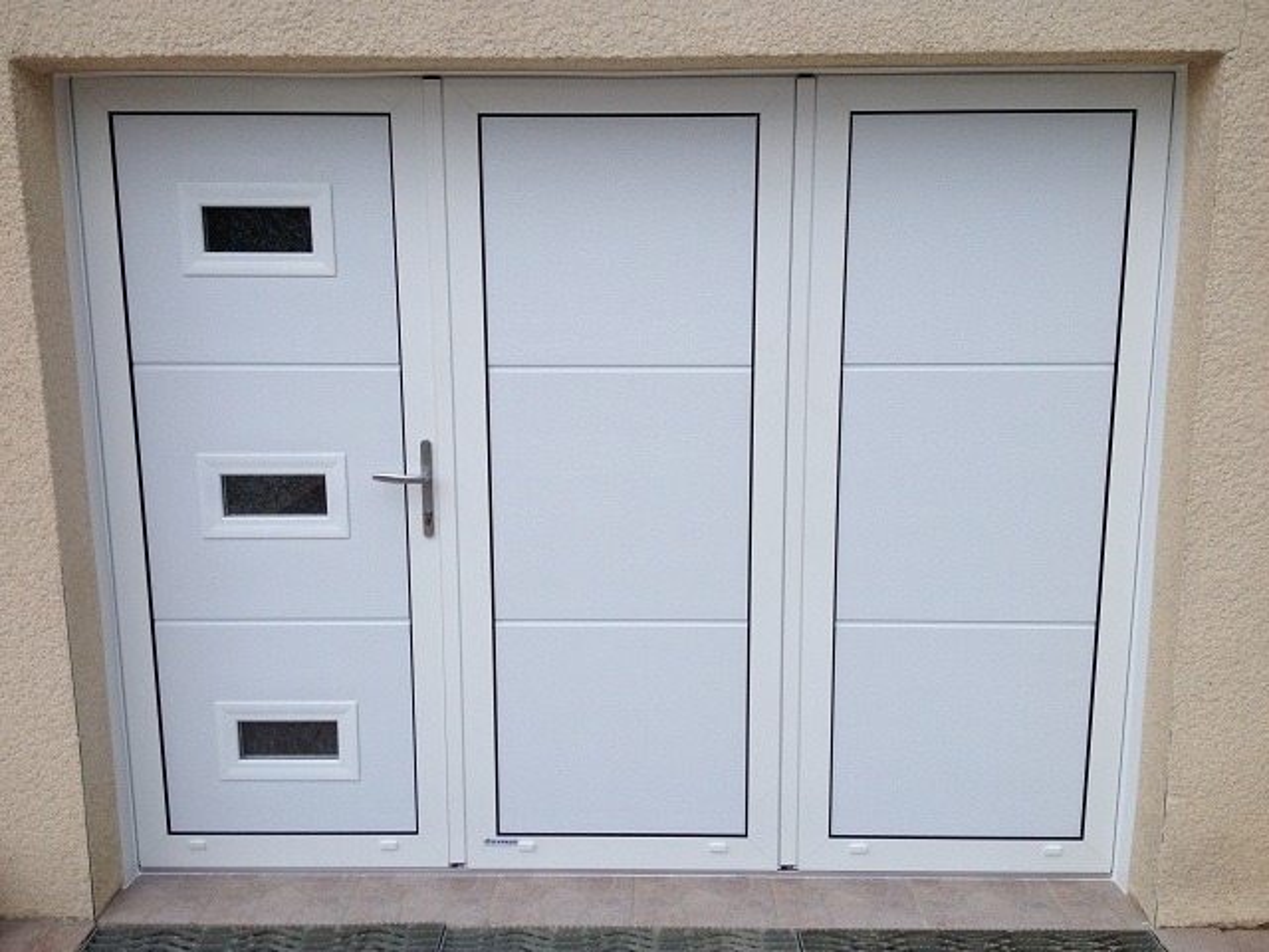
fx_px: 1283
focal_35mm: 35
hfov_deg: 52.6
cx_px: 634
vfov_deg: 40.7
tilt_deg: -11.7
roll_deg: +0.2
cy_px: 476
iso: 50
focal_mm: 4.28
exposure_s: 1/1727
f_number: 2.4
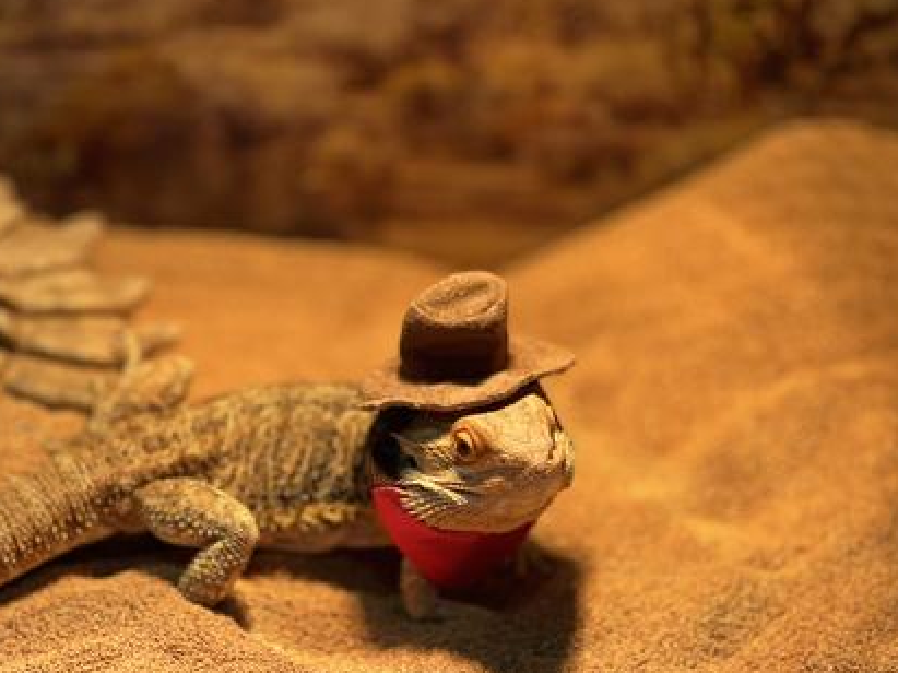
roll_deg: -2.0
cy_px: 378
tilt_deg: -28.2
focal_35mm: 90
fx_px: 2334
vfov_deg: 16.4
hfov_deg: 21.8
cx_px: 400
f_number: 2.8
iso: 250
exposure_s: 1/40
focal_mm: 9
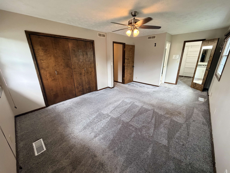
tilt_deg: -19.4
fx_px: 93
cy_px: 86
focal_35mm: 14
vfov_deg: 85.7
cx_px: 115
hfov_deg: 102.1
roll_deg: +0.3
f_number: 2.2
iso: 400
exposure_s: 1/60
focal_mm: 2.22
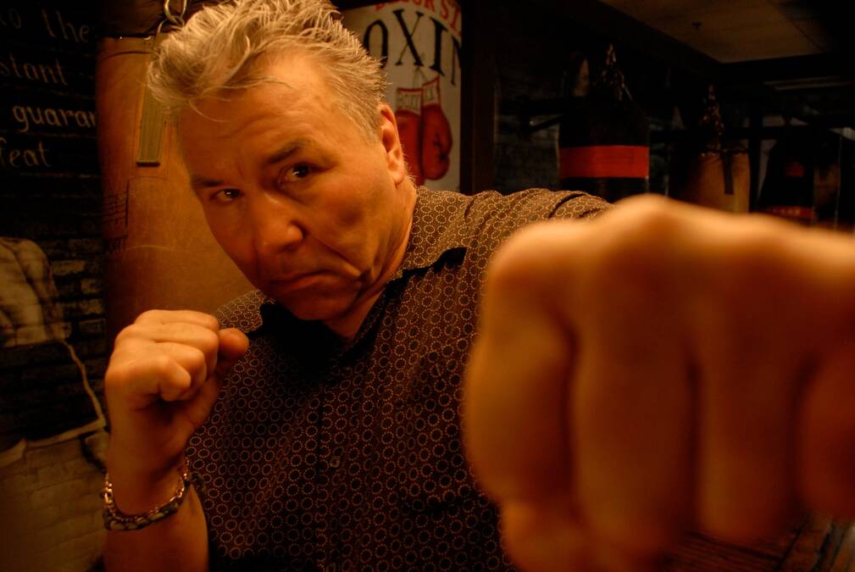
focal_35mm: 33
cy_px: 286
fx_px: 785
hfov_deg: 57.2
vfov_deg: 40.1
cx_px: 428
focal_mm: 22
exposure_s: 1/125
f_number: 4
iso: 400
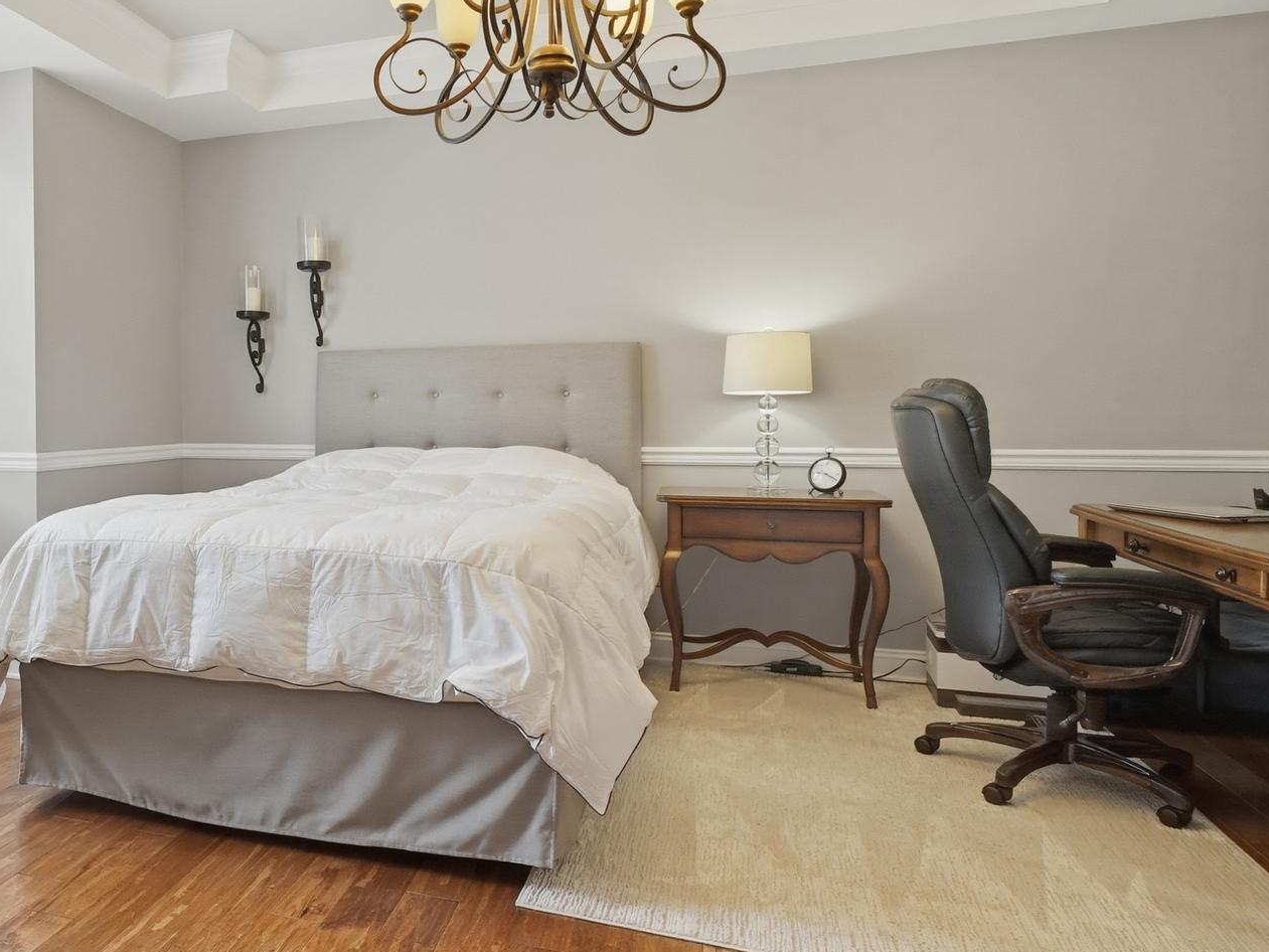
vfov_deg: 54.8
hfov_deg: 66.5
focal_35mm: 25
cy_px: 432
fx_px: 917
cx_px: 372
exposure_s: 1/60
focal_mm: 16
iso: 1250
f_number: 8
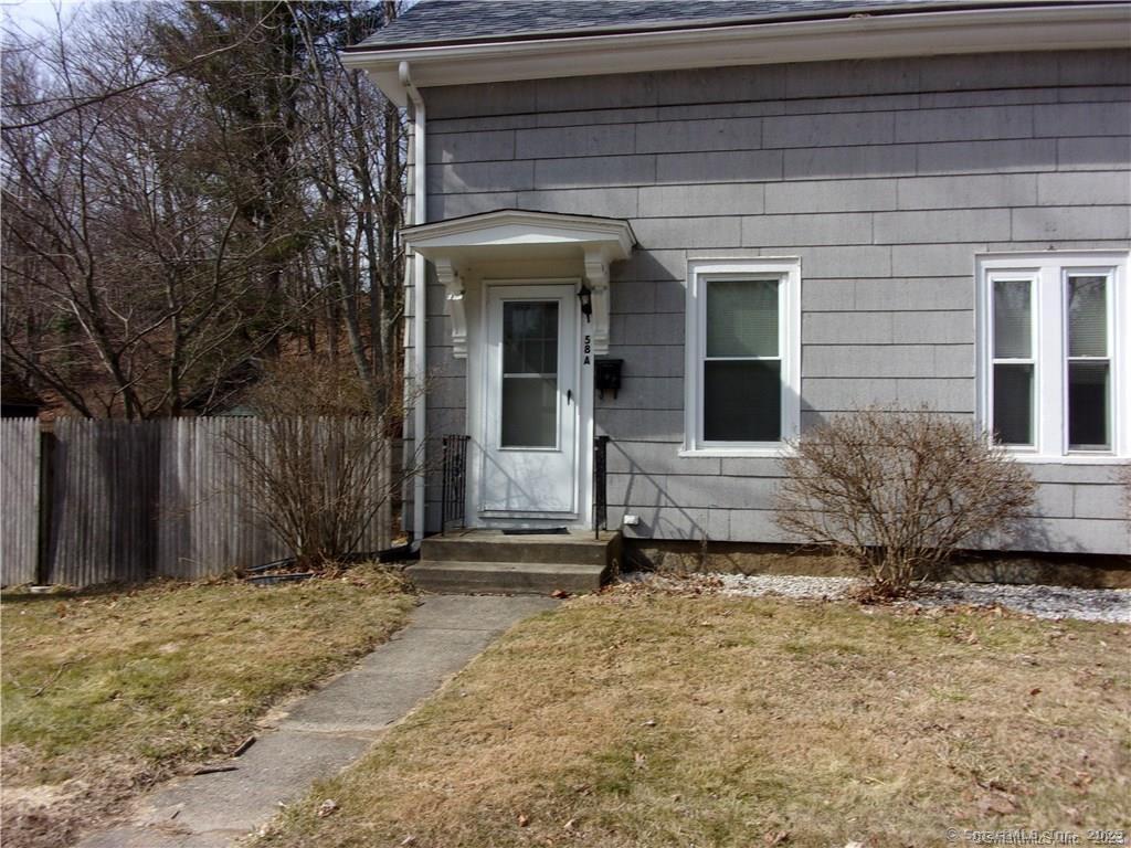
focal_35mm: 28
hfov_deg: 63.4
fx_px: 915
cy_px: 424
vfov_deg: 49.7
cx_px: 566
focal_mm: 5.1
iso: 80
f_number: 10.8
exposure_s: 1/70
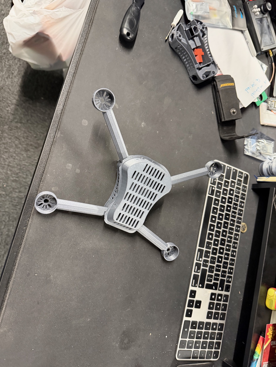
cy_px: 184
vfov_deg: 71.6
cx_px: 138
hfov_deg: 56.8
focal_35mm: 24
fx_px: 255
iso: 800
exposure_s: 1/58
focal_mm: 6.76
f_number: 1.78
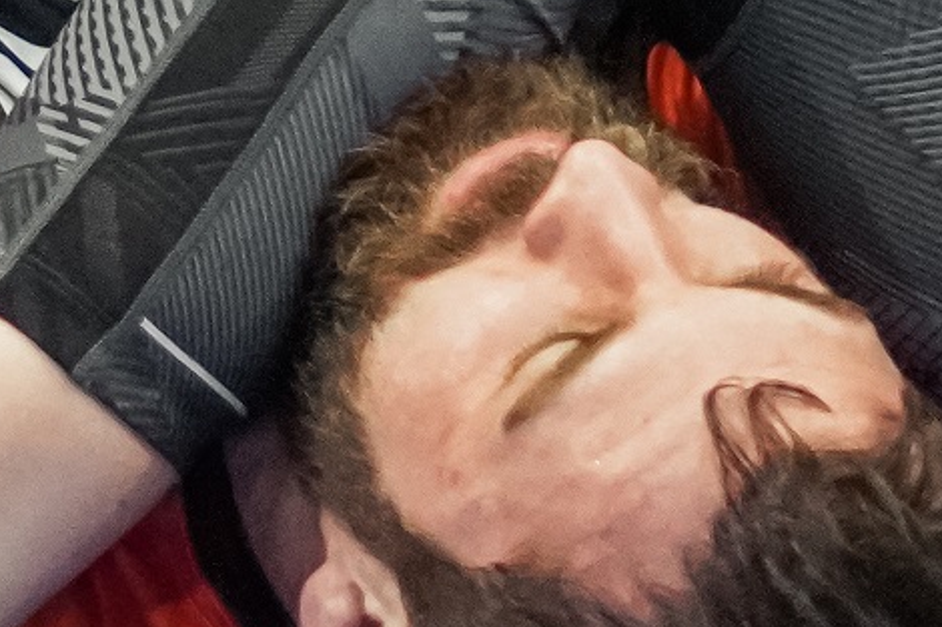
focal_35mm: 814
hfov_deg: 2.5
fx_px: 21296
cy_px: -615
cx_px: 523
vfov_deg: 1.7
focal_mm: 85
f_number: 1.8
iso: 3200
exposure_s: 1/250
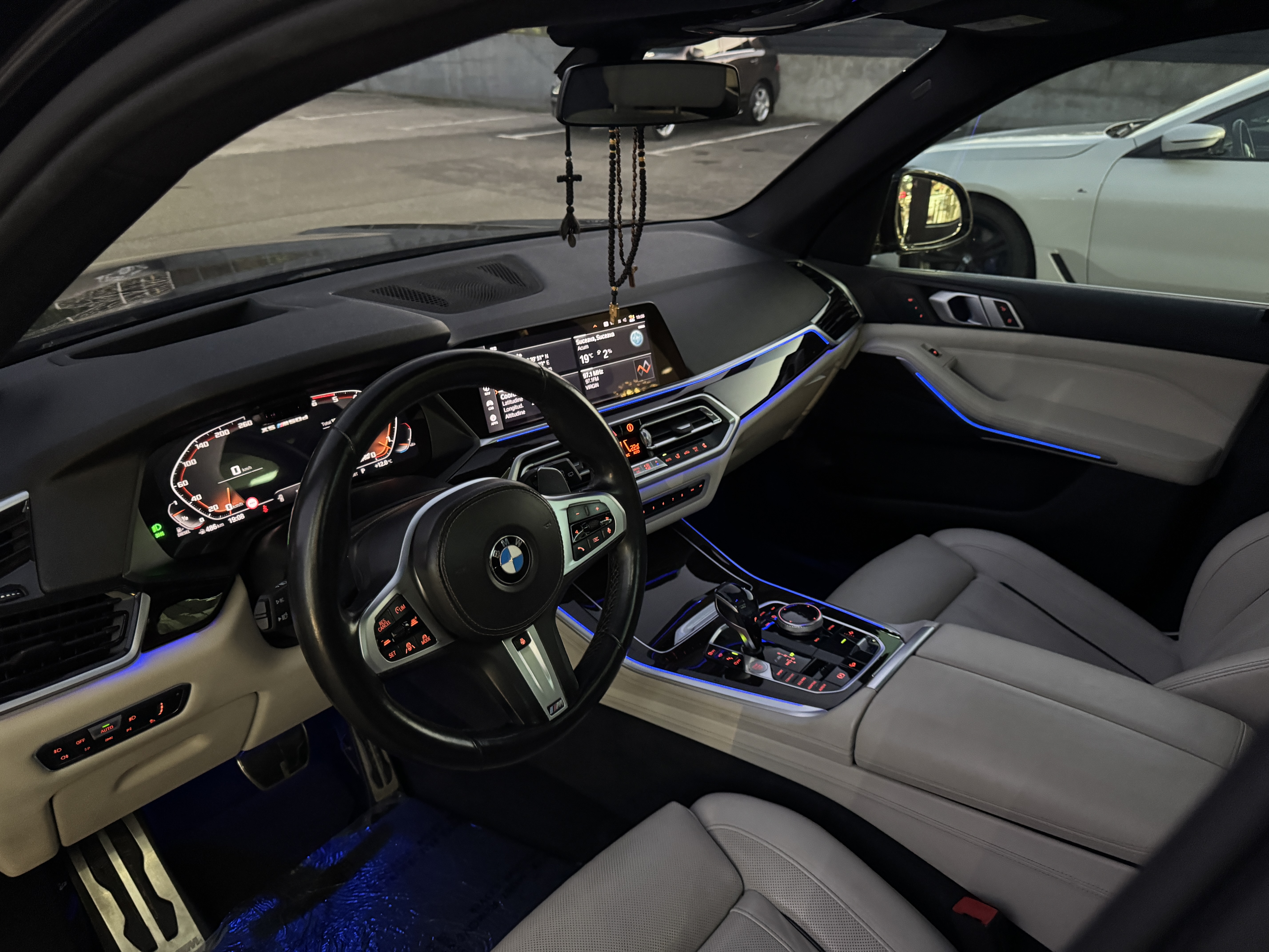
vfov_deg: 56.8
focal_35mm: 24
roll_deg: -0.5
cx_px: 634
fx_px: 880
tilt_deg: -26.5
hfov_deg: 71.6
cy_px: 476
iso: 800
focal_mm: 6.76
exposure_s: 1/25
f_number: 1.78
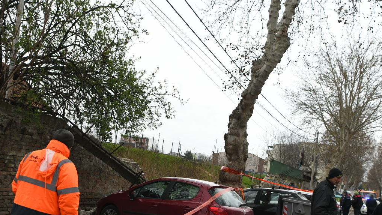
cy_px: 163
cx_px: 187
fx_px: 405
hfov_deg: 50.5
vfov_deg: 29.2
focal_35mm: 40
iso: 1250
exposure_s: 1/8000
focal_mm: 24
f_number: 3.5
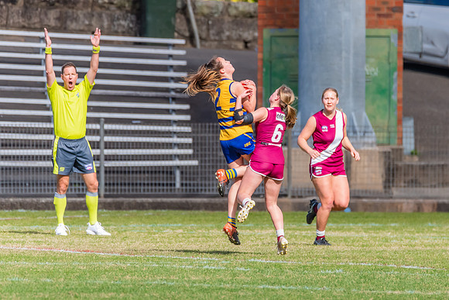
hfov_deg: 2.1
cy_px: 129
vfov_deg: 1.4
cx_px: 294
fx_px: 12223
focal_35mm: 980
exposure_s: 1/1600
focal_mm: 600
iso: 800
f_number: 6.3
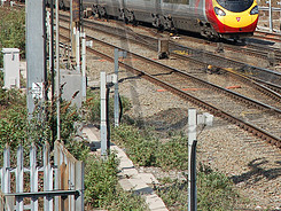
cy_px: 10
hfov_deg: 8.2
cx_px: 265
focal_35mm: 239
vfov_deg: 6.2
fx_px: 1941
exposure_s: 1/640
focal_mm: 70
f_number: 6.3
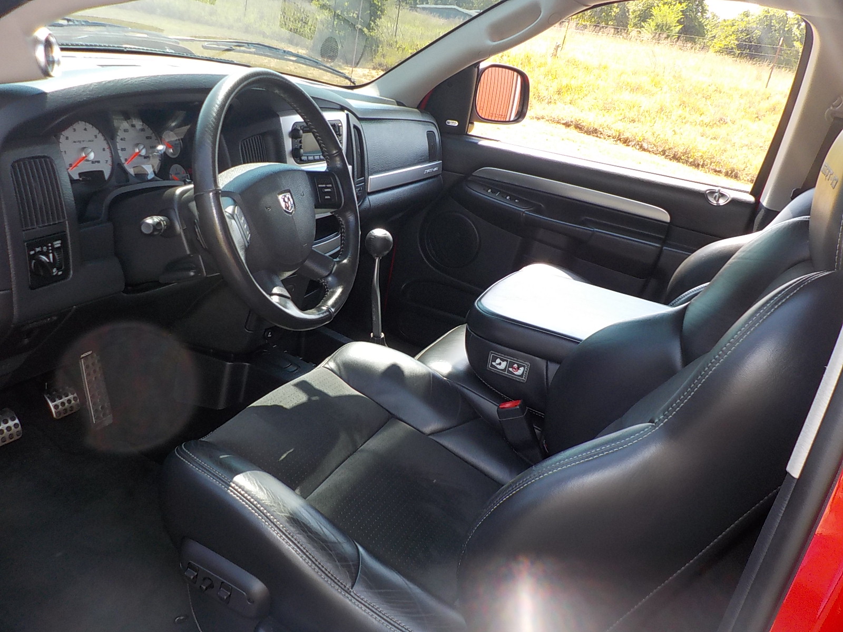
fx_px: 731
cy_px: 316
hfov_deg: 60.0
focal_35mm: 30
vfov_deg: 46.8
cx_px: 422
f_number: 3.3
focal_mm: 4.1
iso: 125
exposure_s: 1/160
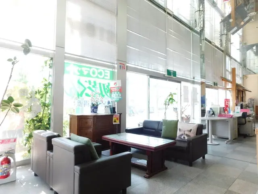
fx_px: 171
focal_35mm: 23
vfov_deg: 58.9
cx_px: 129
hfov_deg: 73.9
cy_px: 97
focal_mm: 4
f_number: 3
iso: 125
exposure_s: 1/320
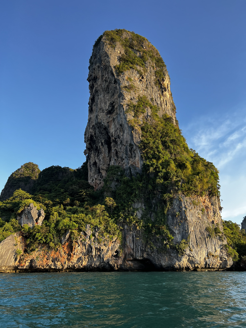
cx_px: 123
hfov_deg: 53.1
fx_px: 246
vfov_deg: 67.3
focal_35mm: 26
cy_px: 164
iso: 50
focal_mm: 5.7
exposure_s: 1/461
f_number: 1.5
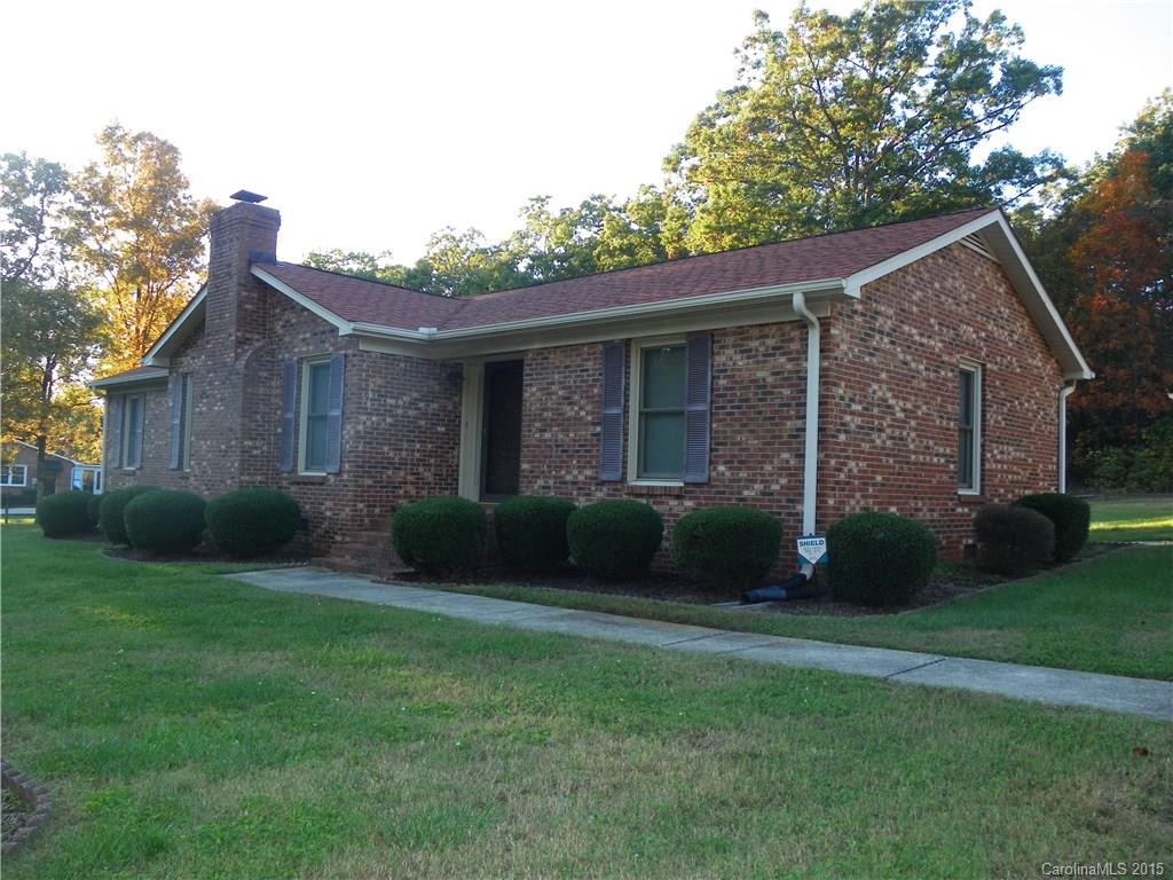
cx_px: 586
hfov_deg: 60.0
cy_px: 440
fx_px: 1017
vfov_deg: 46.8
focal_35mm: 30
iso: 80
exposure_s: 1/125
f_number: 2.8
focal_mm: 5.3
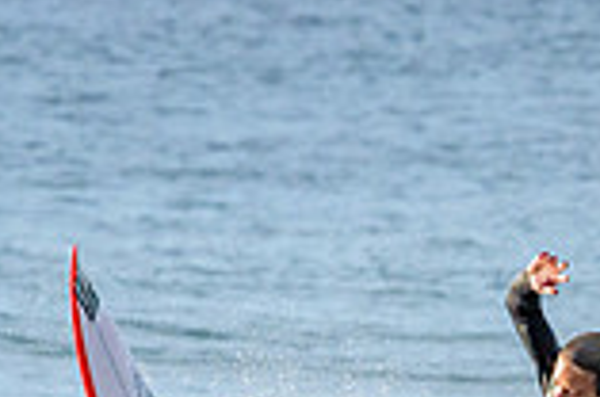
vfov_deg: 0.8
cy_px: 727
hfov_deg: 1.2
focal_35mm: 1704
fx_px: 28342
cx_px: 397
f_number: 11
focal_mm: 460
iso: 4500
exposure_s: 1/1250
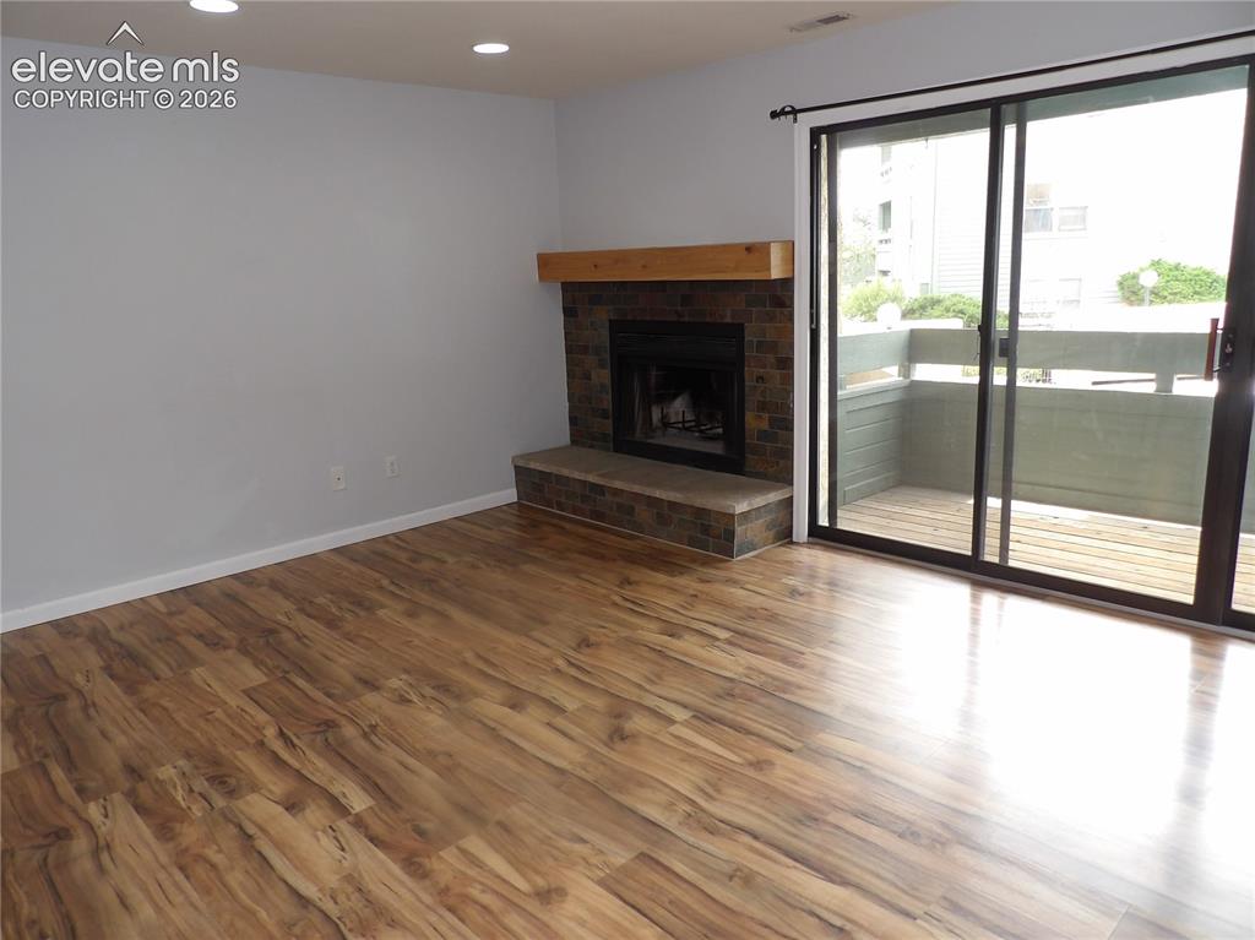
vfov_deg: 56.8
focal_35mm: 24
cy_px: 470
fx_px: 870
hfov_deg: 71.6
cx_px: 628
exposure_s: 1/48
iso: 100
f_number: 2.8
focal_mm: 4.3
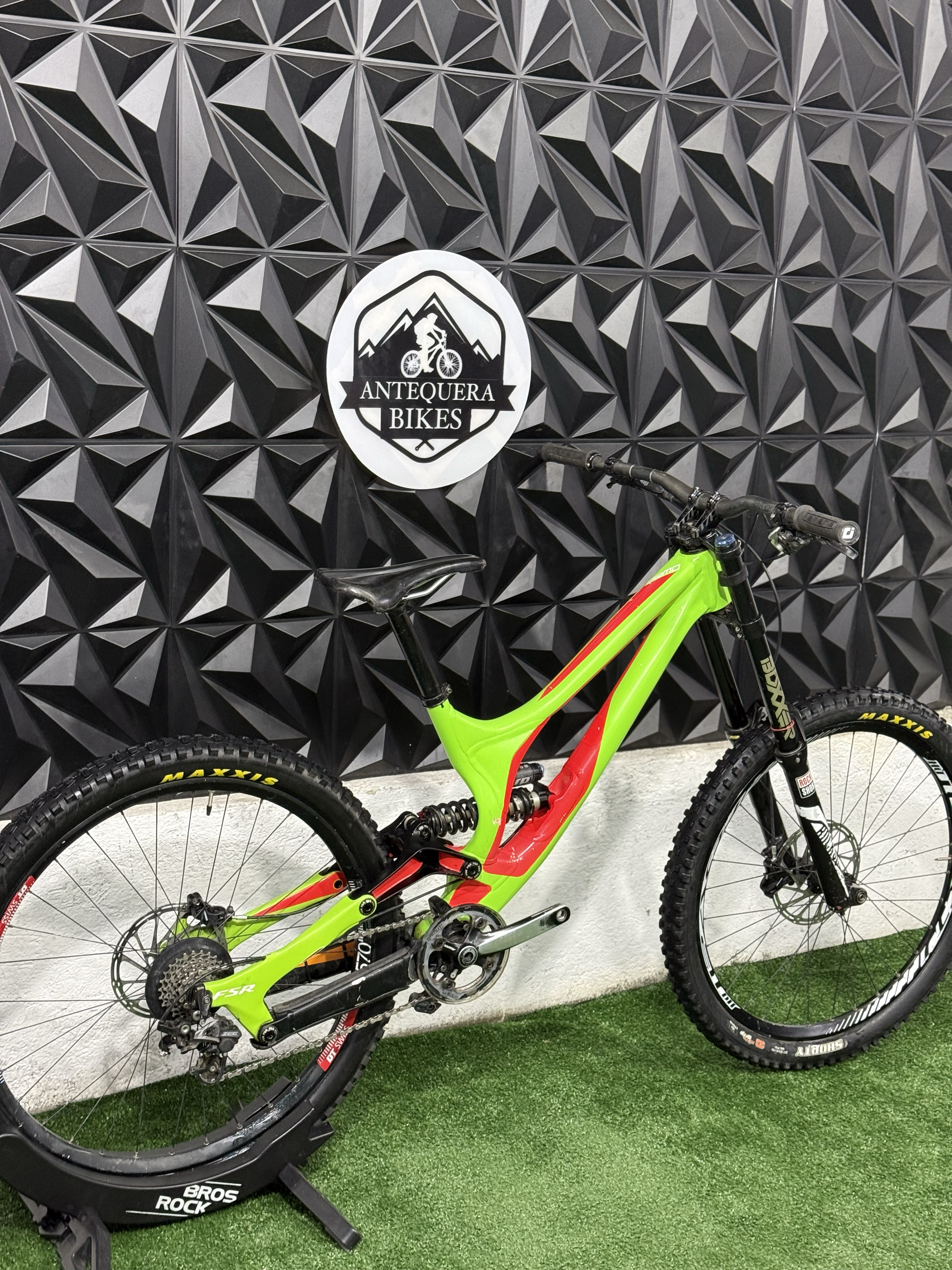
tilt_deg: -11.7
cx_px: 476
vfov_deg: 39.7
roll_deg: -3.5
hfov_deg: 30.3
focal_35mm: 48
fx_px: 1760
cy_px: 635
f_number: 1.78
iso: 200
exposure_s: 1/60
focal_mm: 6.76
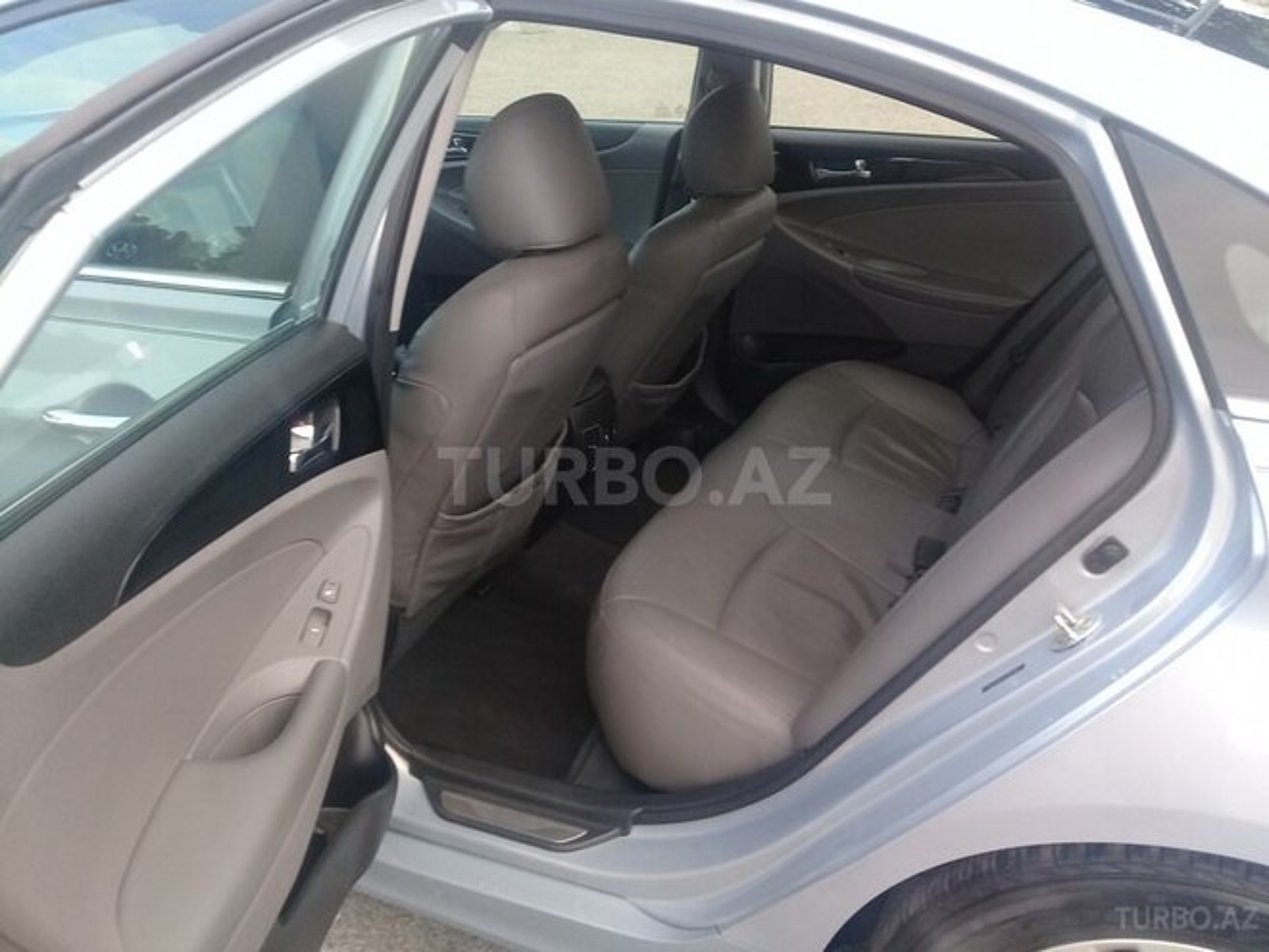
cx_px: 634
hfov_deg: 58.4
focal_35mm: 31
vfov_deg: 45.4
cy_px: 476
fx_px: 1136
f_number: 2.2
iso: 50
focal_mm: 3.3
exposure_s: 1/33
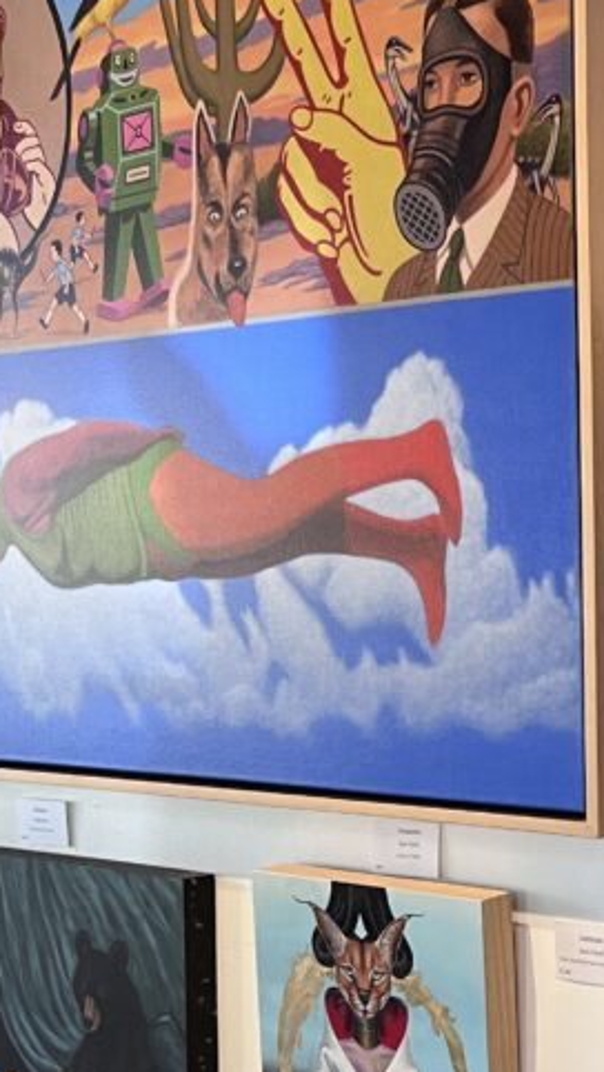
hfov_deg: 18.3
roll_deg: -0.3
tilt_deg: -2.3
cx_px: 839
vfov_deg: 34.7
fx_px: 1707
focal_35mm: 60
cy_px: 657
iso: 100
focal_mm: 5.1
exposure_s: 1/60
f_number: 1.6
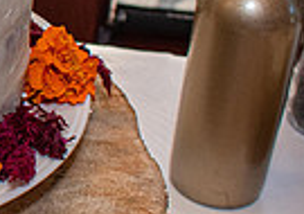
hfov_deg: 14.9
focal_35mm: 121
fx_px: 1039
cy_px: -2
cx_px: -213
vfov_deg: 11.6
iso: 800
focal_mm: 18
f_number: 5
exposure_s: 1/100
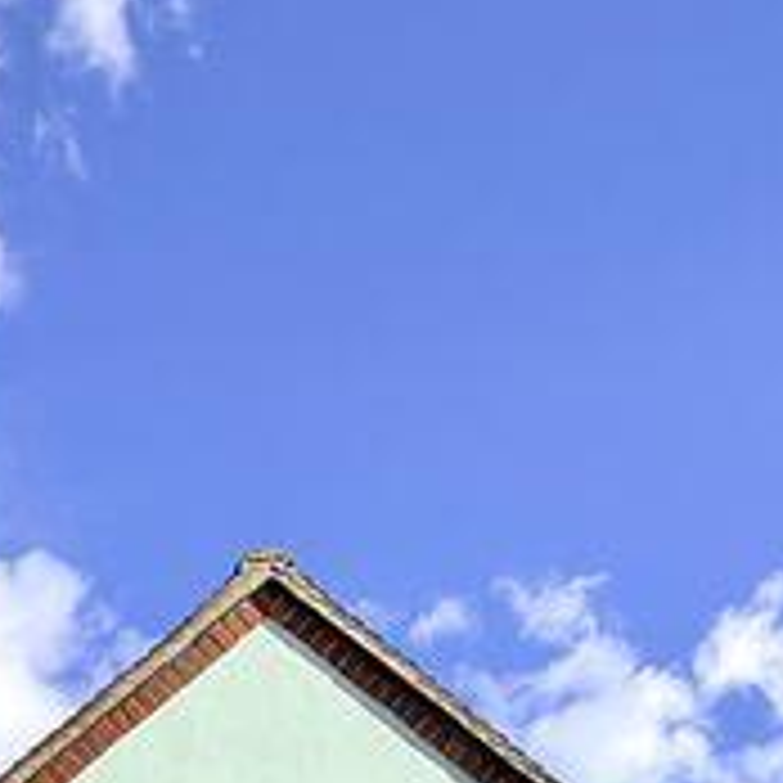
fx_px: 1868
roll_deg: +1.1
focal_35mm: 73
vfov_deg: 17.4
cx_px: 9
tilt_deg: +4.3
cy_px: 1548
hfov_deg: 22.8
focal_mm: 2.22
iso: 32
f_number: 2.2
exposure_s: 1/770
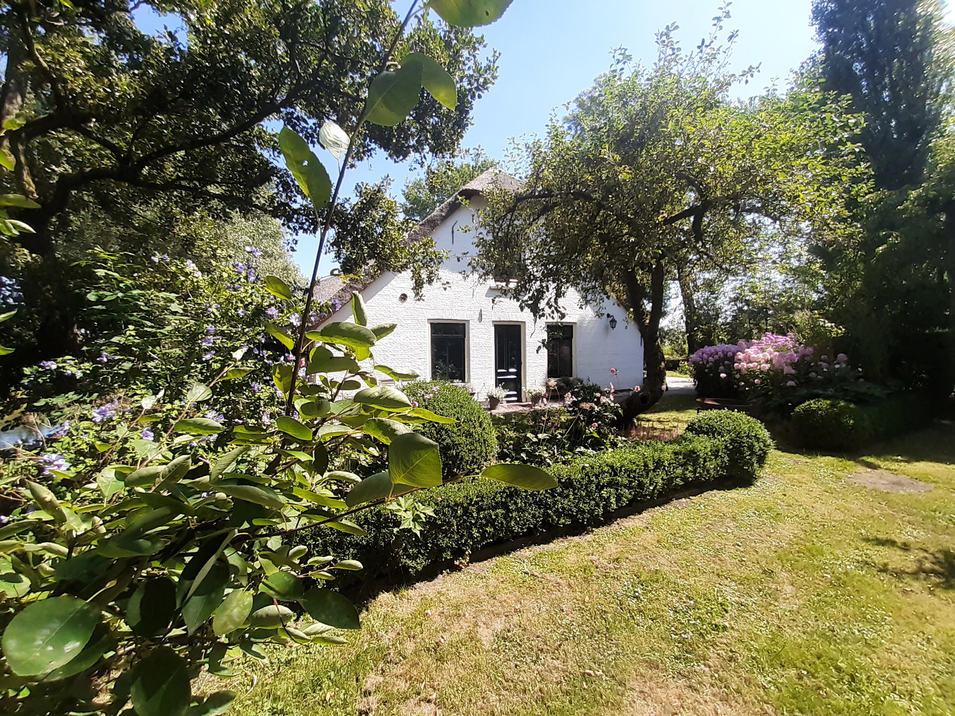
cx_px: 478
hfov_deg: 106.2
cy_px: 358
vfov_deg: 89.9
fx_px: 359
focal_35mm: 13
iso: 40
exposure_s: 1/462
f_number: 2.2
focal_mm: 1.13
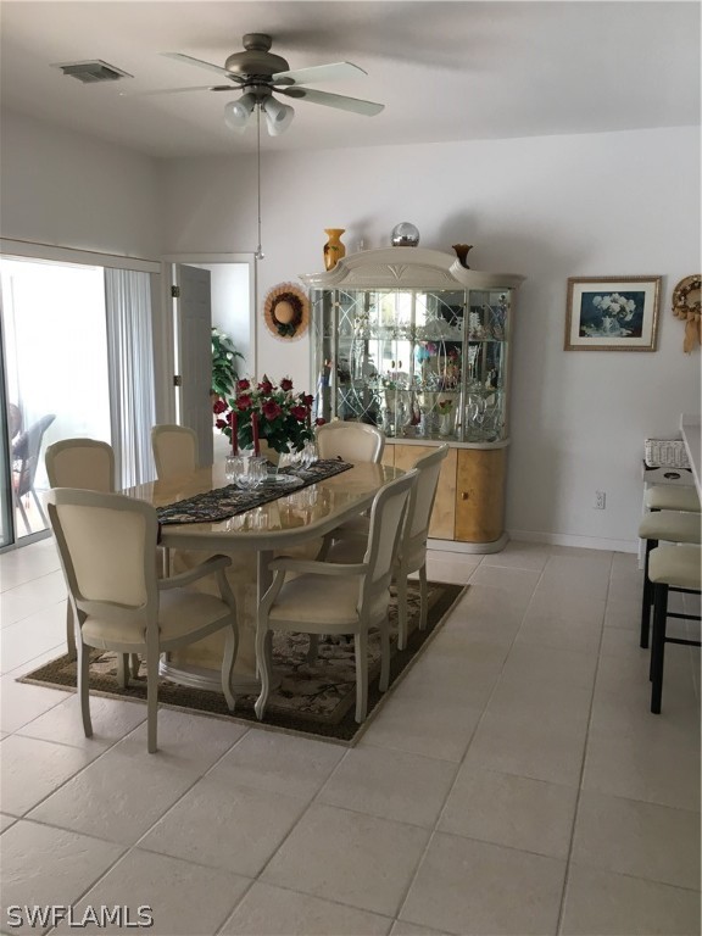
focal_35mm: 29
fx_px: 784
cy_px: 468
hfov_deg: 48.2
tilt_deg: -12.4
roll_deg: -1.6
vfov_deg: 61.7
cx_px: 351
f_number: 2.2
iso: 25
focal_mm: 4.15
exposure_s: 1/30
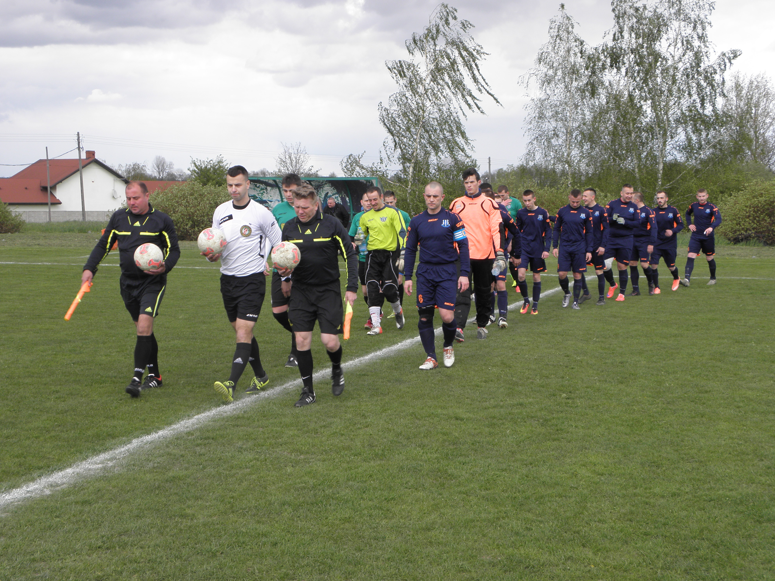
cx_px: 388
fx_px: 1321
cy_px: 290
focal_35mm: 59
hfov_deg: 32.7
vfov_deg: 24.8
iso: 64
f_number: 4.5
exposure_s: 1/100
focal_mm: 10.65
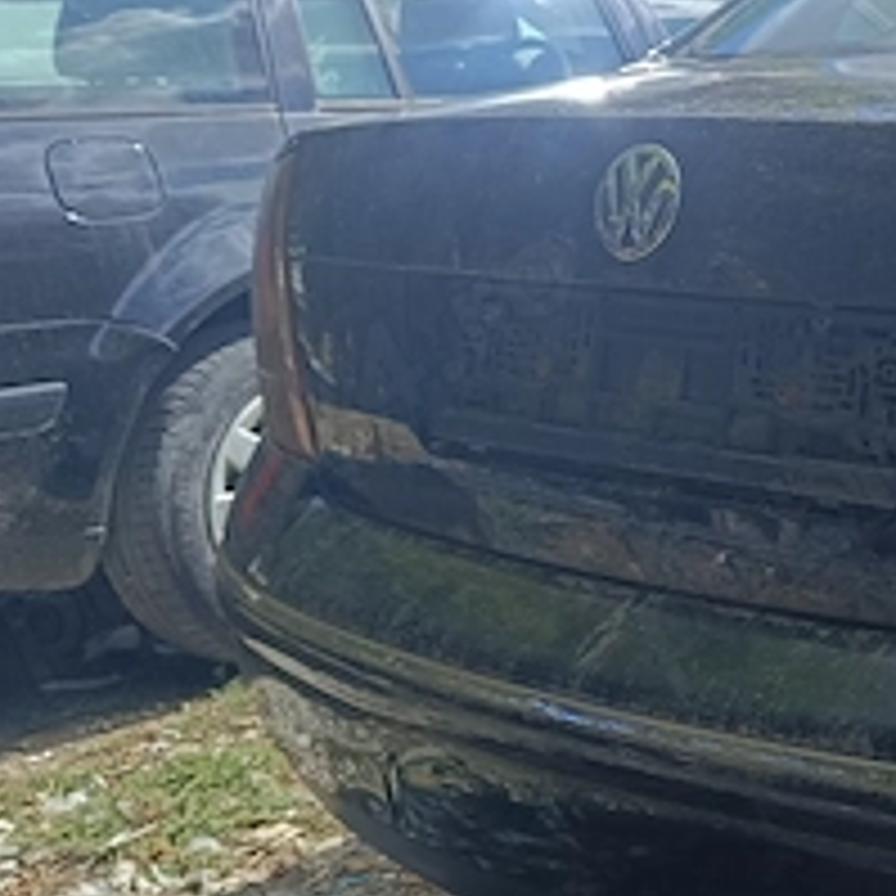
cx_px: 1234
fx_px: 1874
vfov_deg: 26.9
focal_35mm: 64
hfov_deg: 23.1
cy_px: 500
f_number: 1.88
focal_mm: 5.59
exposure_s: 1/833
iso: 53
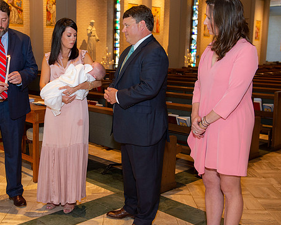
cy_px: 107
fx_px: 374
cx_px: 99
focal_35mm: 45
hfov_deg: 40.7
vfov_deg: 33.4
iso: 1600
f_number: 4
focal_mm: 32
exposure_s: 1/100
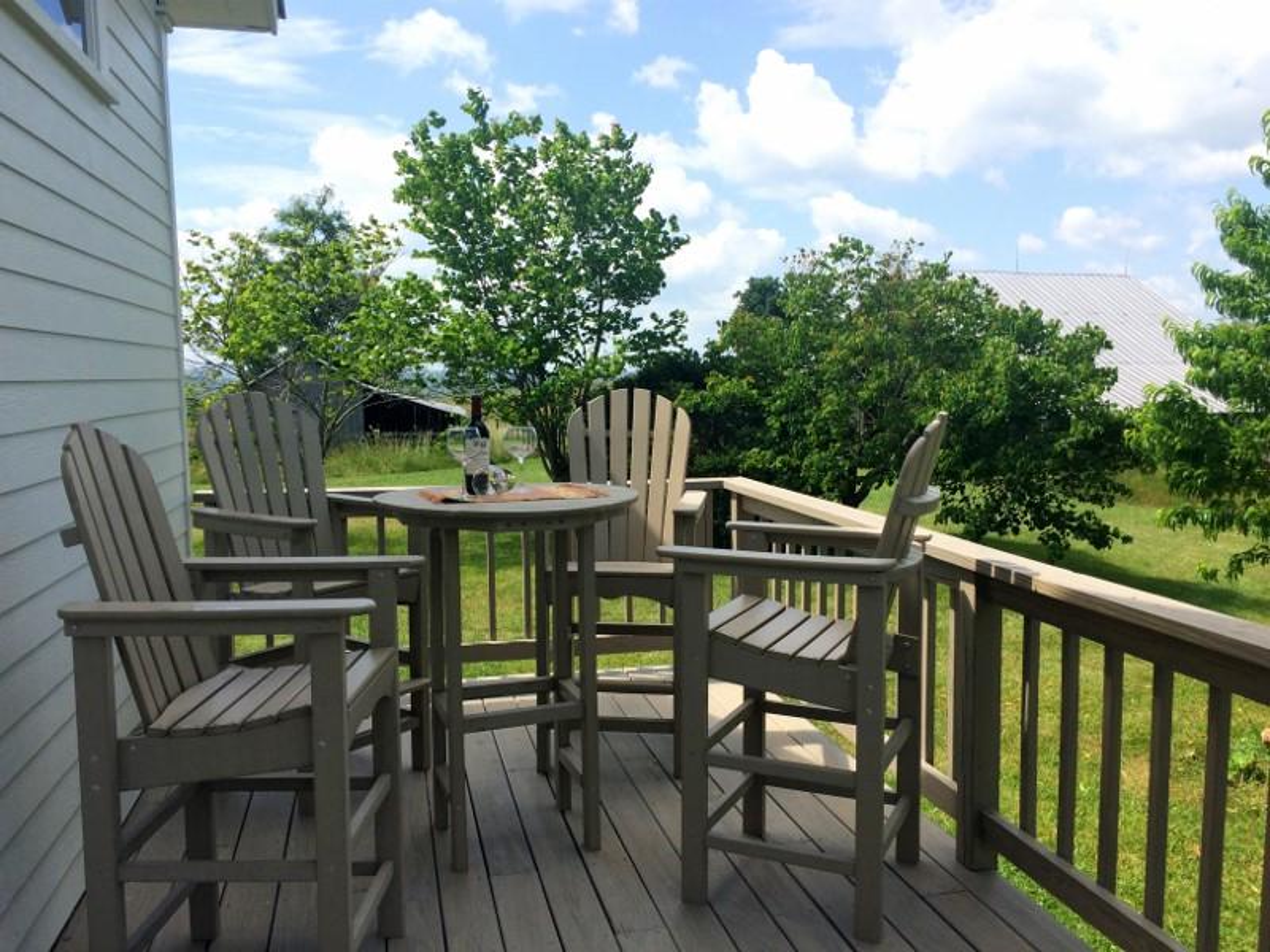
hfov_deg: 61.7
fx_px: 1064
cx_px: 635
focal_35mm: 29
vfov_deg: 48.2
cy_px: 476
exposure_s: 1/1325
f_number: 2.2
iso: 32
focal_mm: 4.15
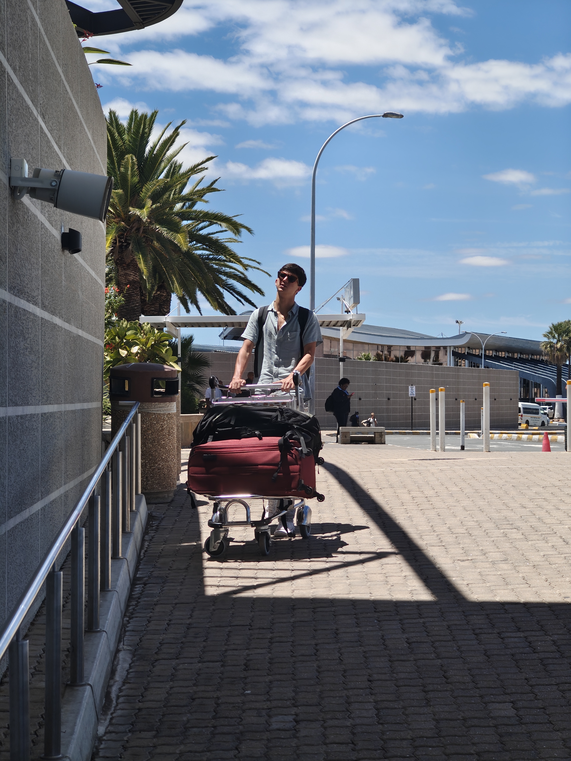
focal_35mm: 70
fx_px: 1540
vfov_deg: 27.8
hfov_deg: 21.0
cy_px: 380
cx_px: 286
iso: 71
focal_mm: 13.3
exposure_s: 1/831
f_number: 2.55
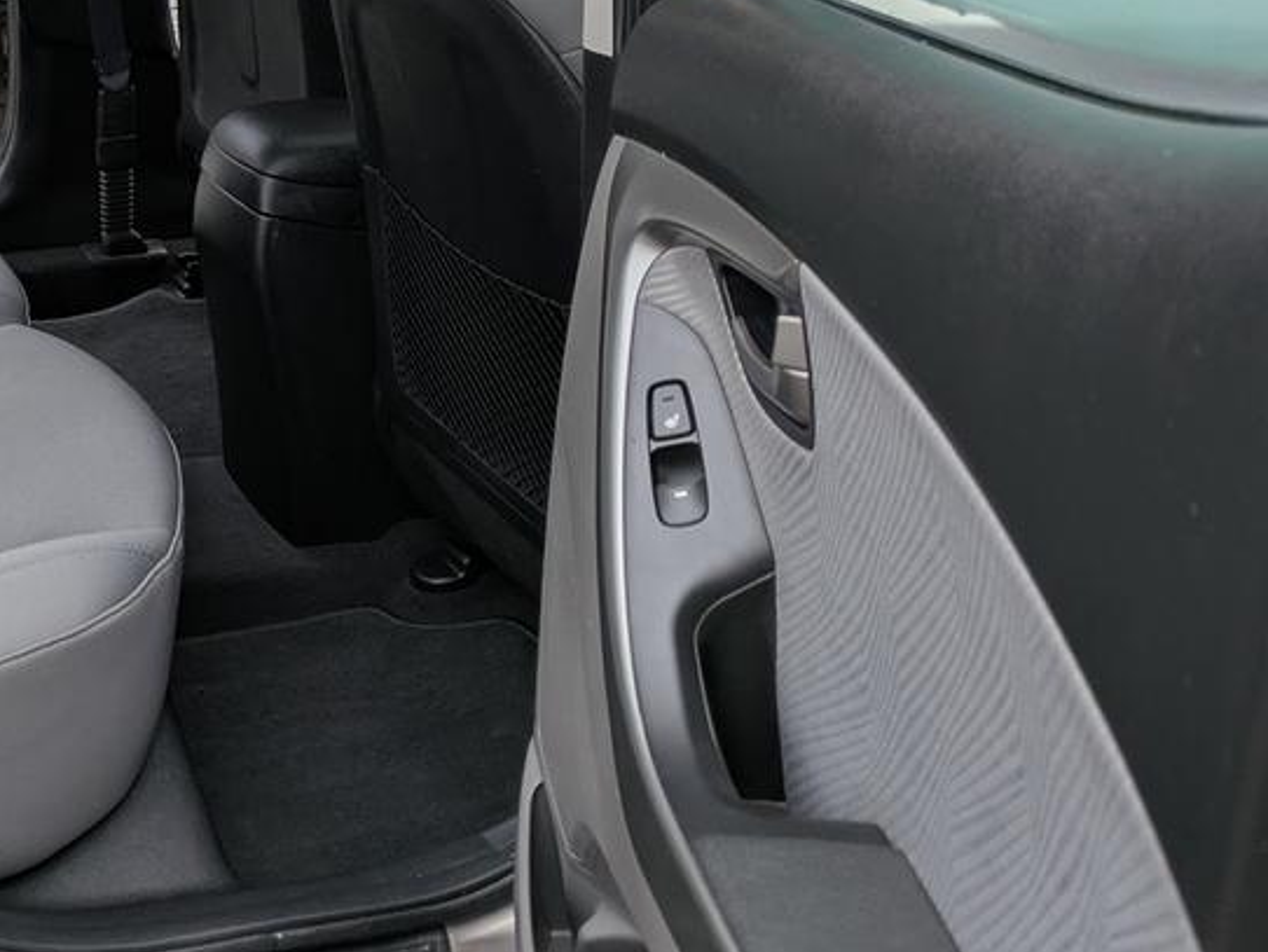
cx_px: 34
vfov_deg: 24.4
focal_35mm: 59
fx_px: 2162
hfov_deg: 30.6
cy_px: 166
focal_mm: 5.43
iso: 45
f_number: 1.89
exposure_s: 1/439
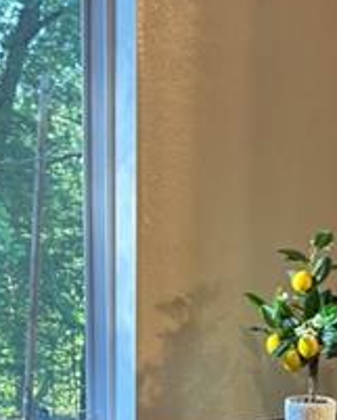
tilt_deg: -12.0
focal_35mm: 97
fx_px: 1208
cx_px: 172
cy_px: 441
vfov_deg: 19.1
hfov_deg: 15.9
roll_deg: -1.0
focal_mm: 5.96
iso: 100
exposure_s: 1/60
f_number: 1.6
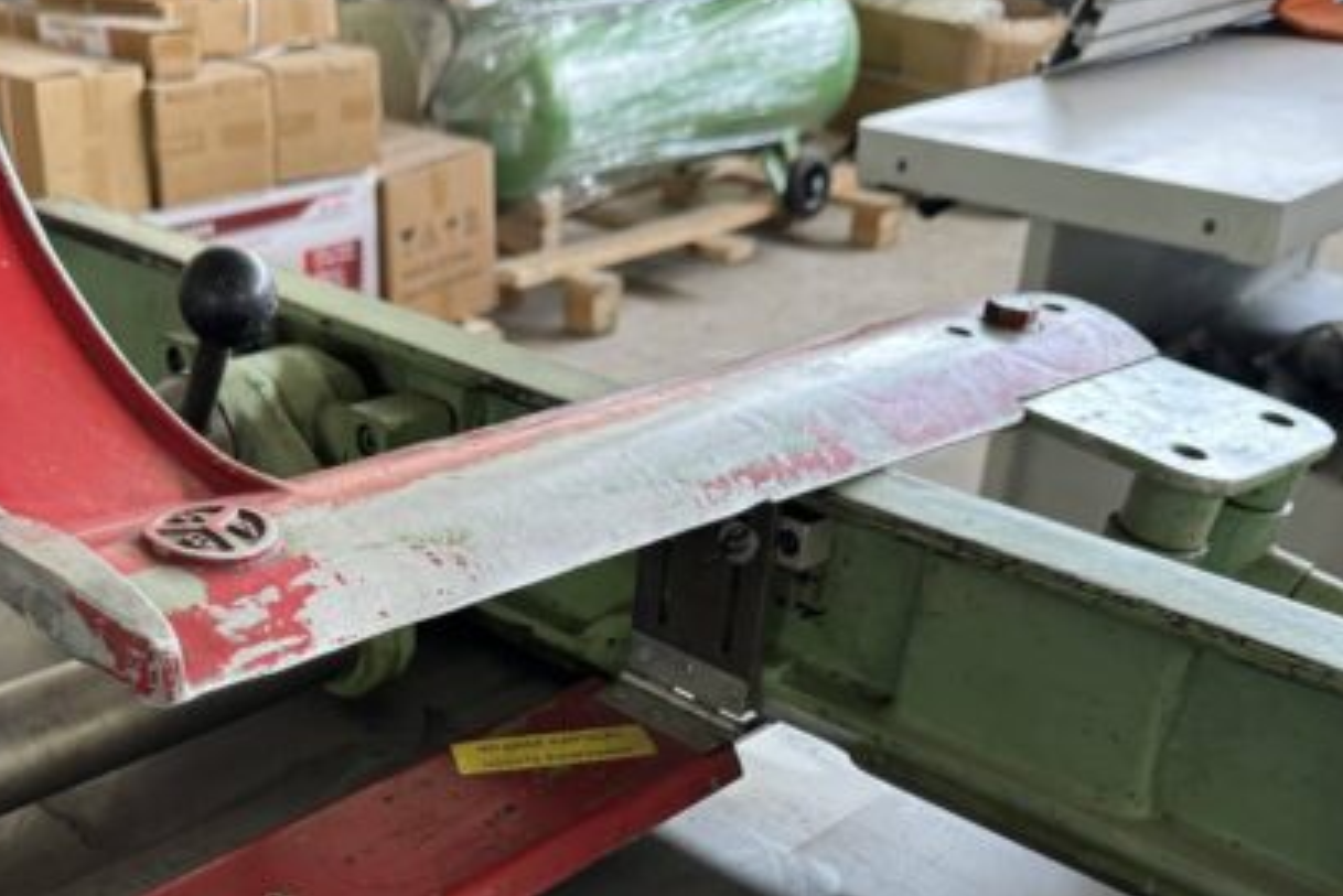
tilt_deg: -31.8
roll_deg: +0.0
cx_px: 440
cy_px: 765
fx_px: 1605
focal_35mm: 43
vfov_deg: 30.2
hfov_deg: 44.7
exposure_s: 1/50
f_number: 1.78
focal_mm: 6.76
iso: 400
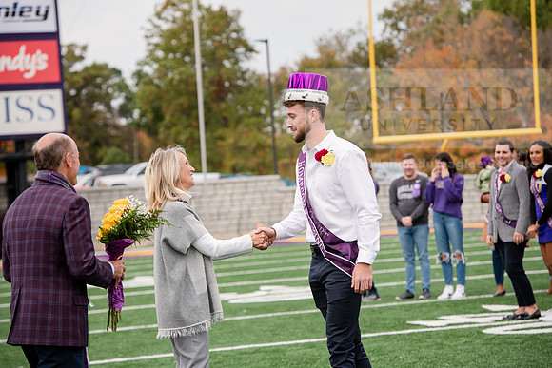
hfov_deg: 15.2
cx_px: 276
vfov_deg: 10.2
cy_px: 184
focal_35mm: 135
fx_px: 2070
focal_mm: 135
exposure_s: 1/800
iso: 320
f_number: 5
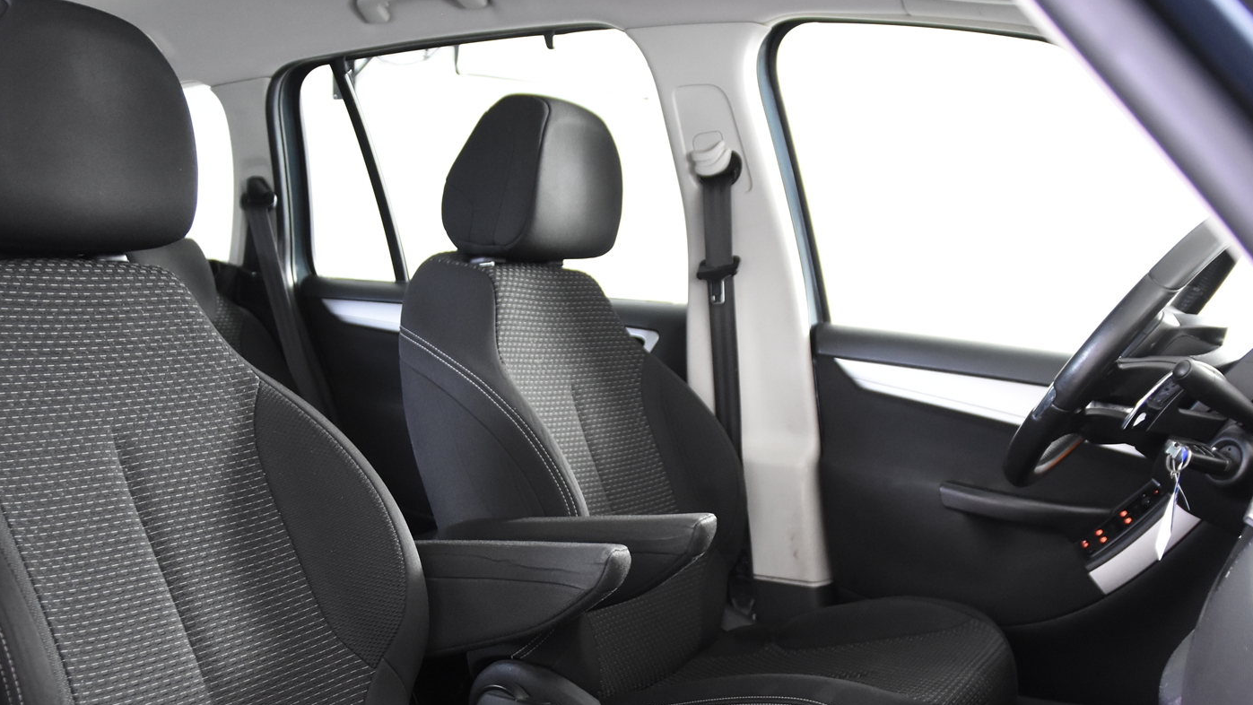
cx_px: 585
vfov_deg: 31.4
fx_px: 1220
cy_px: 565
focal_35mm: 37
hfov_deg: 54.3
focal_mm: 17
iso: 2000
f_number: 2.8
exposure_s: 1/25
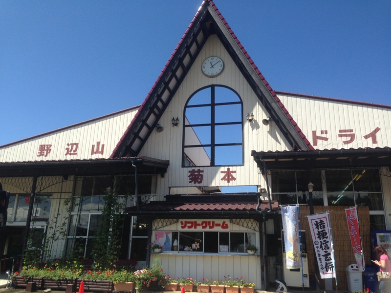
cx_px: 196
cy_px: 146
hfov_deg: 55.4
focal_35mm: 33
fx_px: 373
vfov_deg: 42.9
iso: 50
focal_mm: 4.12
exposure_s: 1/1290
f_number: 2.4
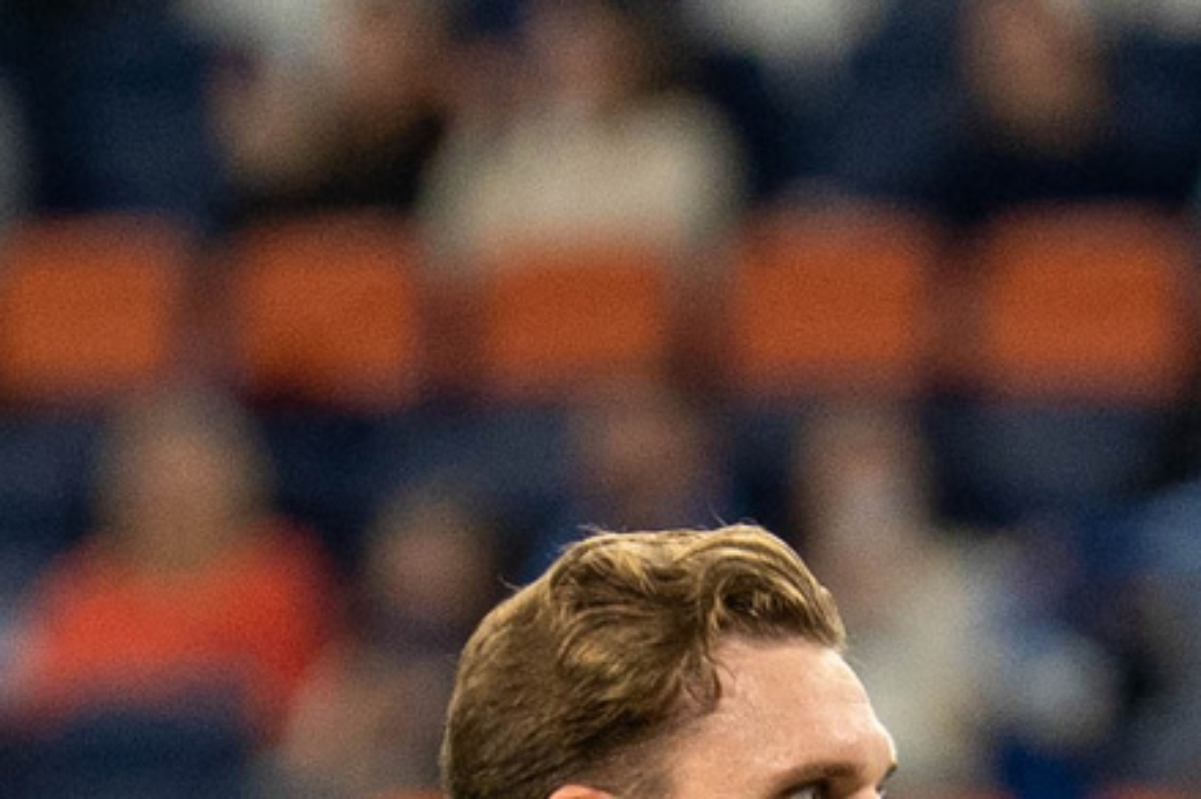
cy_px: 2008
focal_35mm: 1684
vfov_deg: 0.8
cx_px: 896
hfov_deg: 1.2
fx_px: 56136
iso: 800
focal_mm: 200
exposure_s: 1/1000
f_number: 2.8
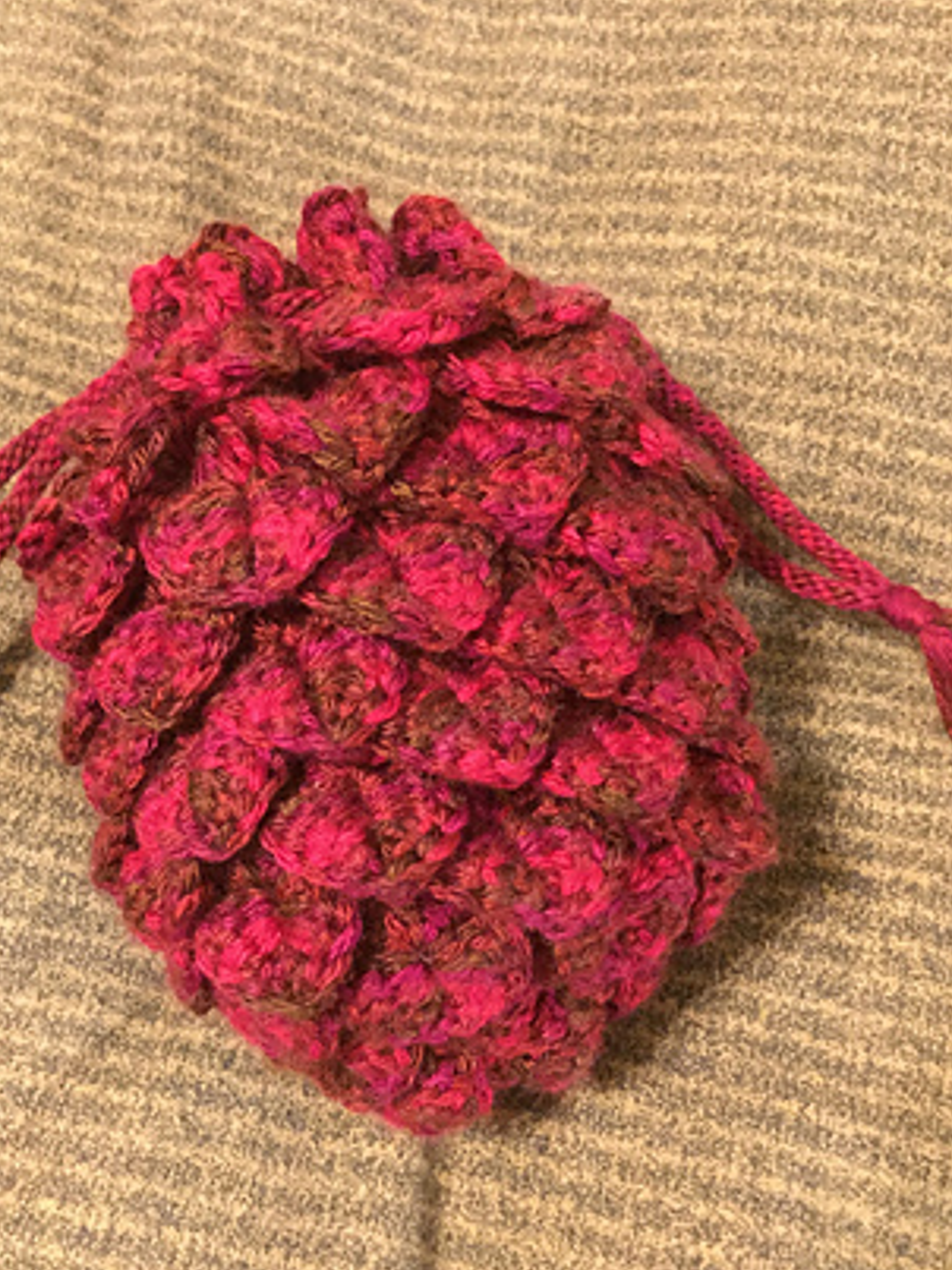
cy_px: 627
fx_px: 1321
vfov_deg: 51.4
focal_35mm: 36
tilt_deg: -72.8
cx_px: 374
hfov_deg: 39.4
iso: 400
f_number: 2.2
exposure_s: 1/15
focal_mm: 4.15
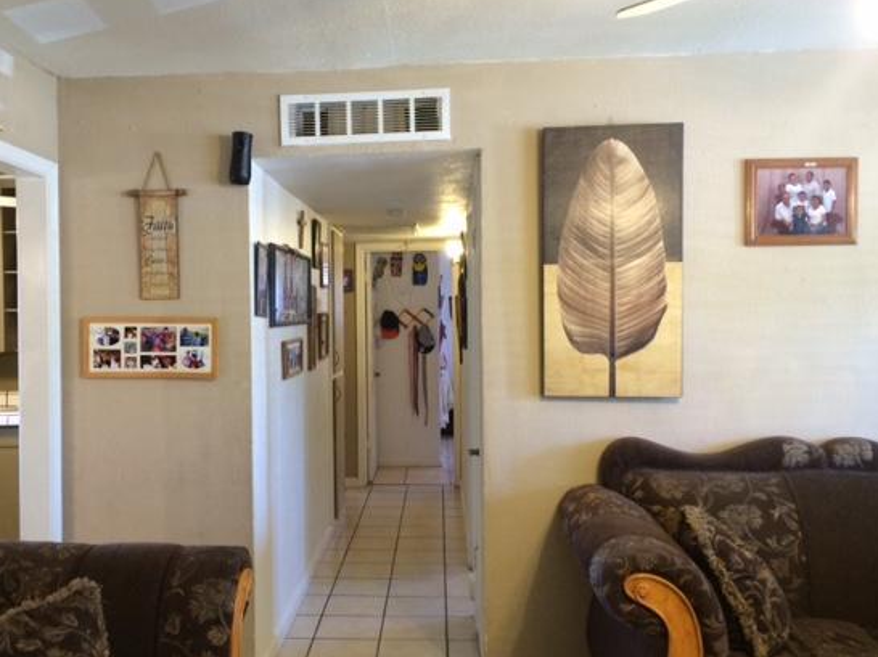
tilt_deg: -2.1
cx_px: 373
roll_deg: +0.3
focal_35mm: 34
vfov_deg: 41.8
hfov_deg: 53.8
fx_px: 862
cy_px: 326
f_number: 2.2
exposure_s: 1/30
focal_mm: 4.15
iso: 160
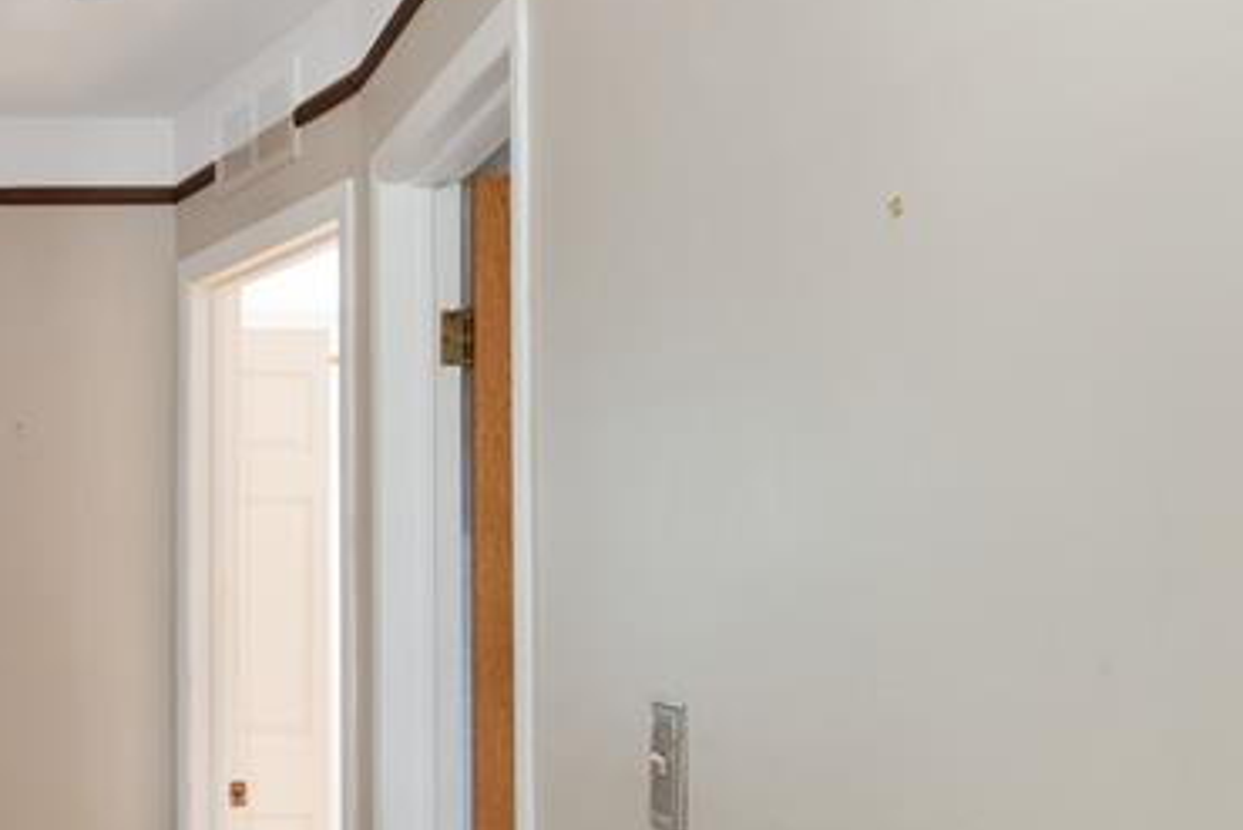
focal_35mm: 47
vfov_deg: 27.9
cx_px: 71
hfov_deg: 38.3
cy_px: 694
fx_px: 1623
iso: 400
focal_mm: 17
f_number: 8
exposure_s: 1/6
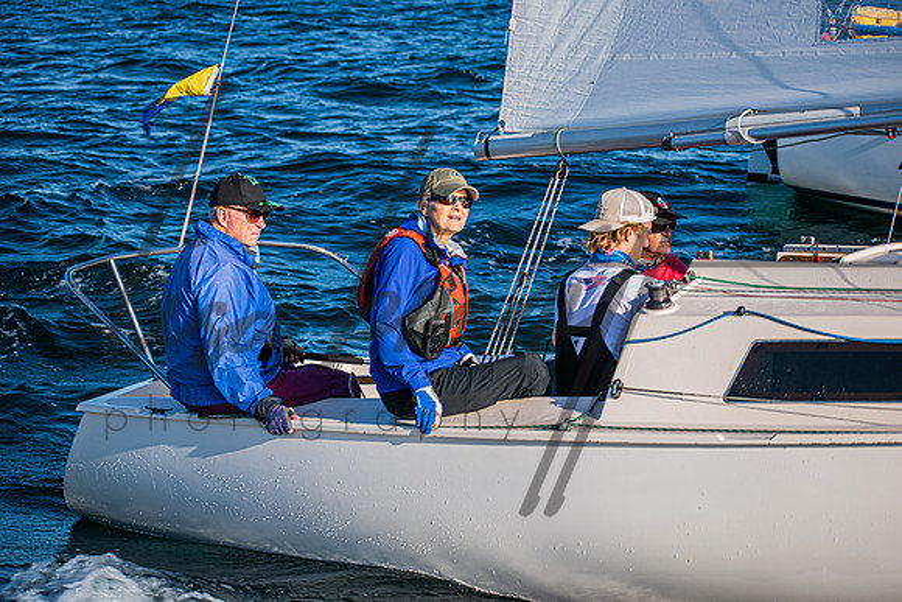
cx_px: 451
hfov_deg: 19.5
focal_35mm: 105
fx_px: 2631
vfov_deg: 13.0
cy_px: 301
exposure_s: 1/125
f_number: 4.5
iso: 100
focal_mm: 70
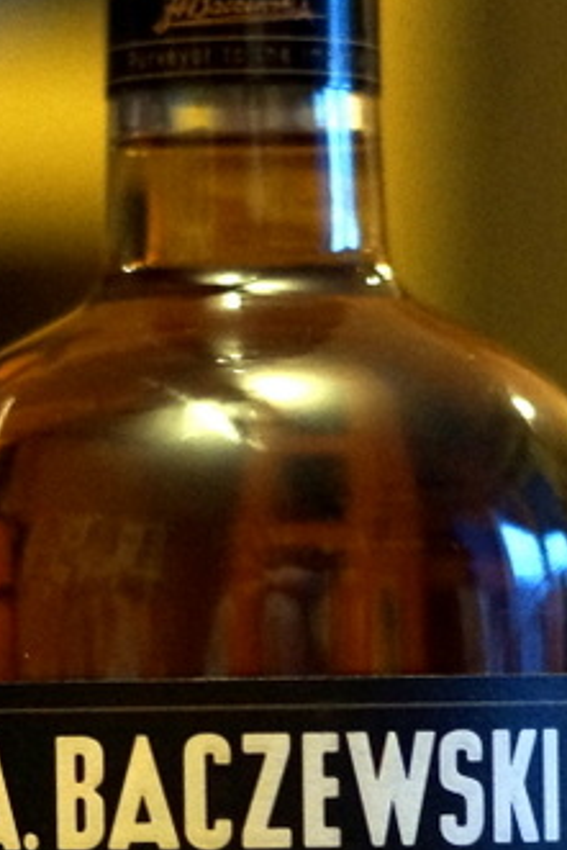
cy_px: 722
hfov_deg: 7.6
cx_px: 236
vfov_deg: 11.3
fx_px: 4271
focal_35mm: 181
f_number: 2
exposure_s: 1/50
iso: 1600
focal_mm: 50
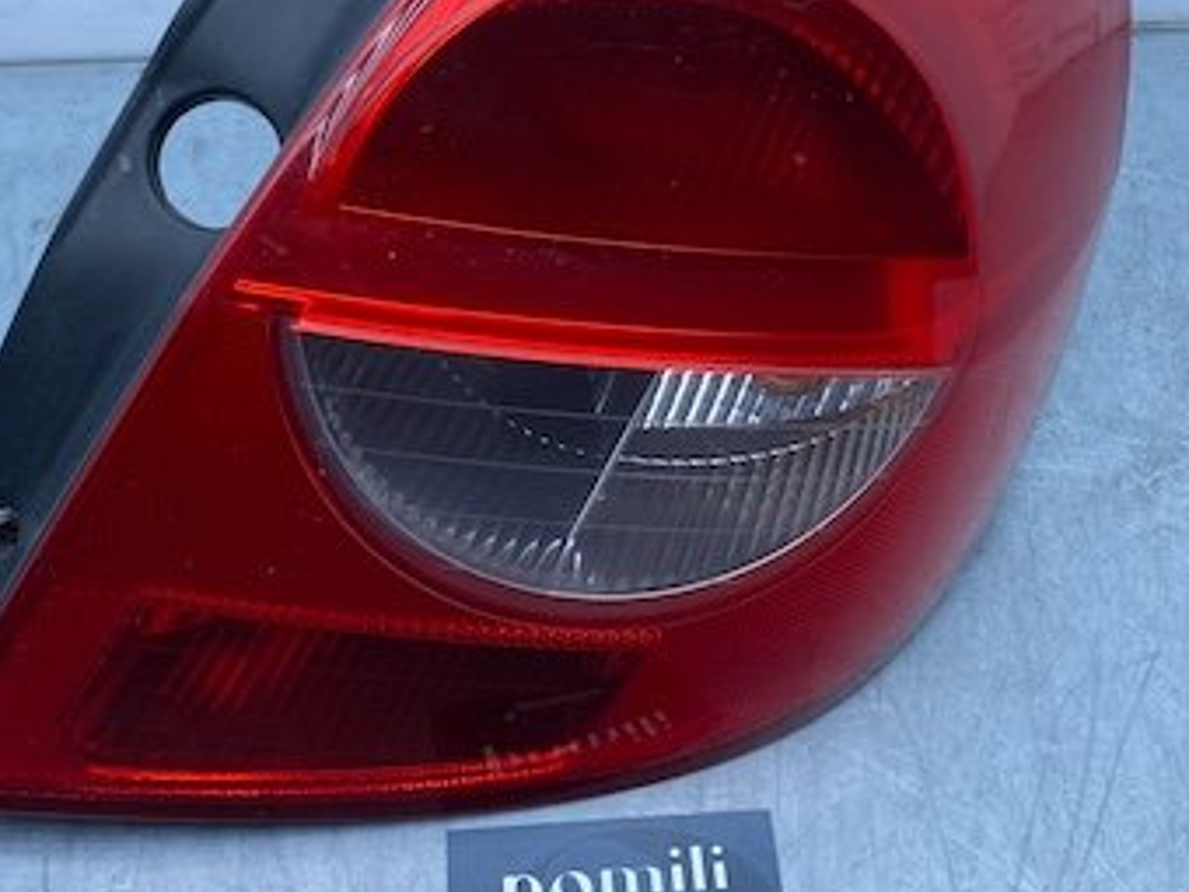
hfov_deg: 38.9
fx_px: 1683
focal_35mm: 49
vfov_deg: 29.4
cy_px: 269
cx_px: 588
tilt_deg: -45.6
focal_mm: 4.25
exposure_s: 1/673
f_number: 1.8
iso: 32
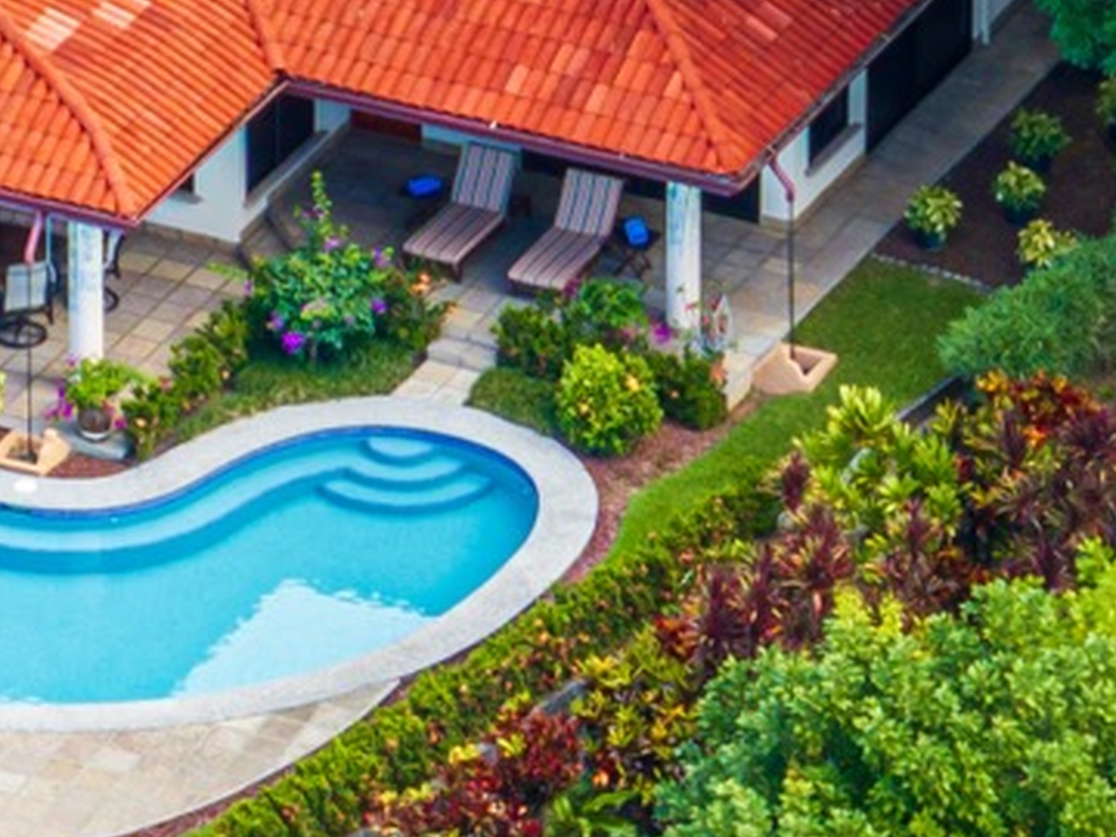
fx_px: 20085
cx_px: -236
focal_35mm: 623
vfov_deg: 2.4
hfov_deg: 3.2
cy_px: 64
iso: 100
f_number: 4.4
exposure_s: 1/60
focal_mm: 29.85
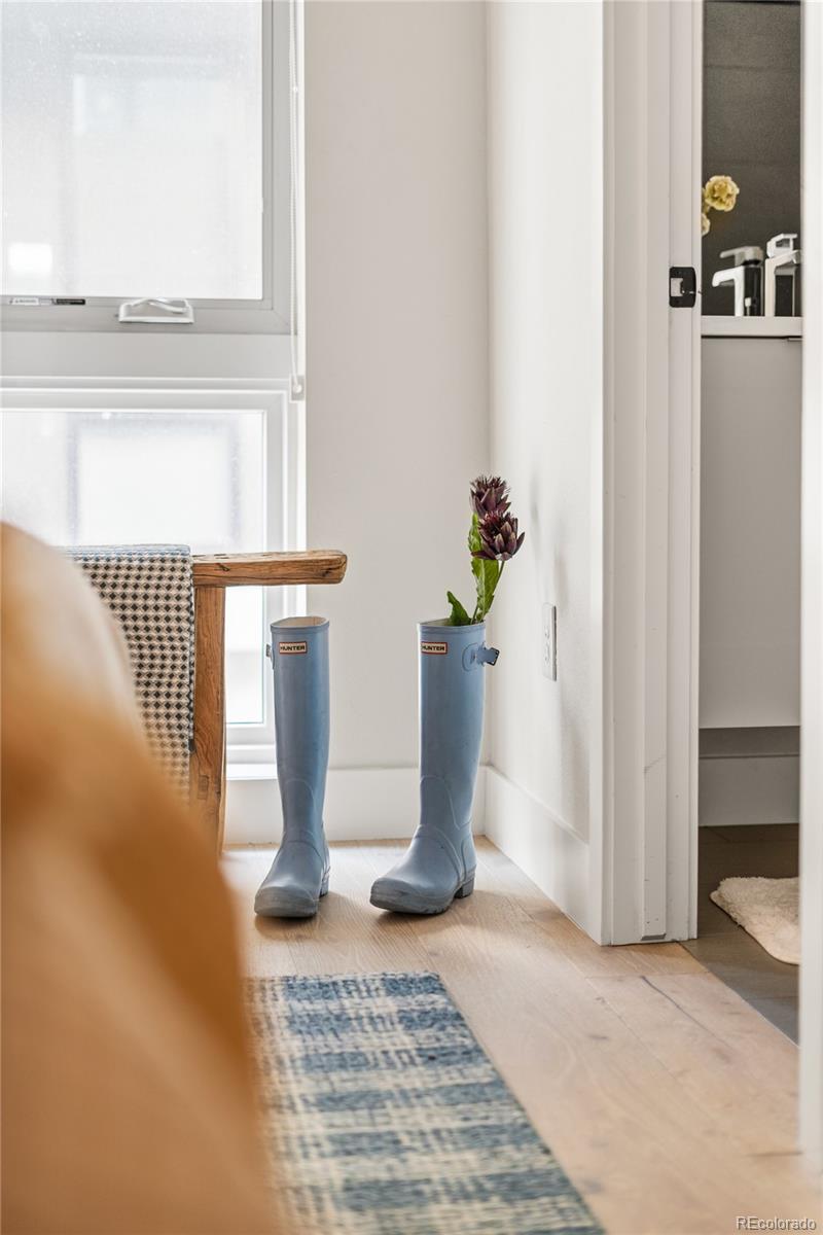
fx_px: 1714
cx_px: 412
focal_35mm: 50
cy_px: 618
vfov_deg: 39.6
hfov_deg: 27.0
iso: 160
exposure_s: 1/4
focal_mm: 50
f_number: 1.8
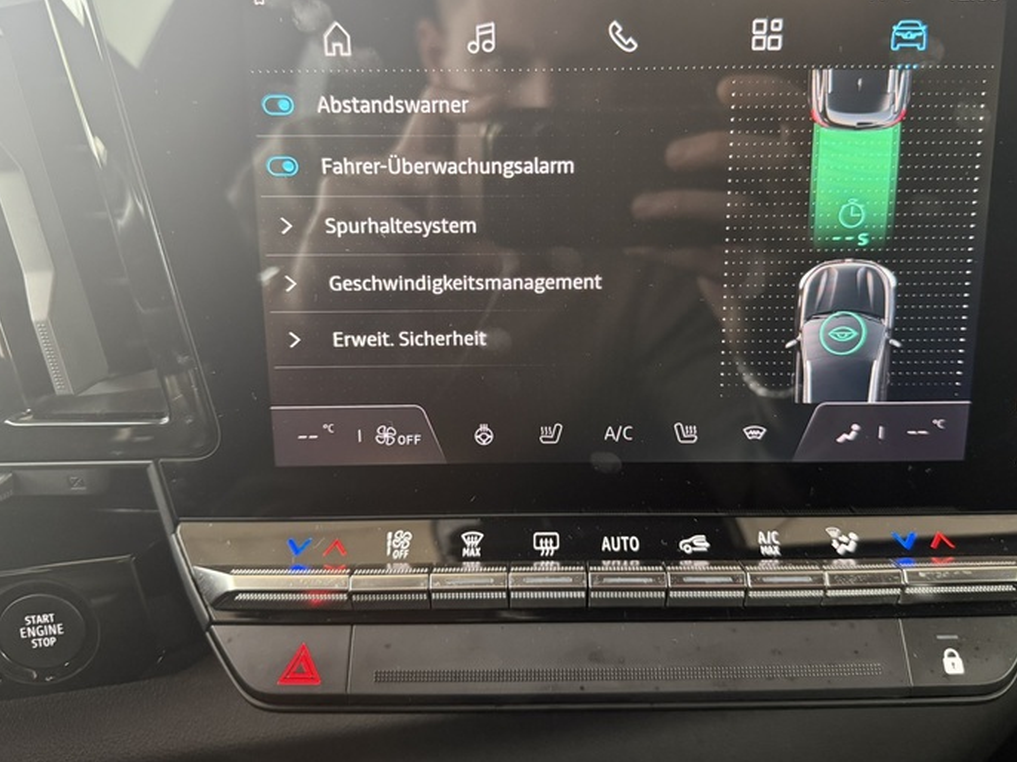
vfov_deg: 49.5
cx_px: 546
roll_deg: +0.3
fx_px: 822
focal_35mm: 28
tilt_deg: -22.1
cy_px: 320
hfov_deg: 63.4
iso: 640
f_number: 1.78
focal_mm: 6.76
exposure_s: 1/49
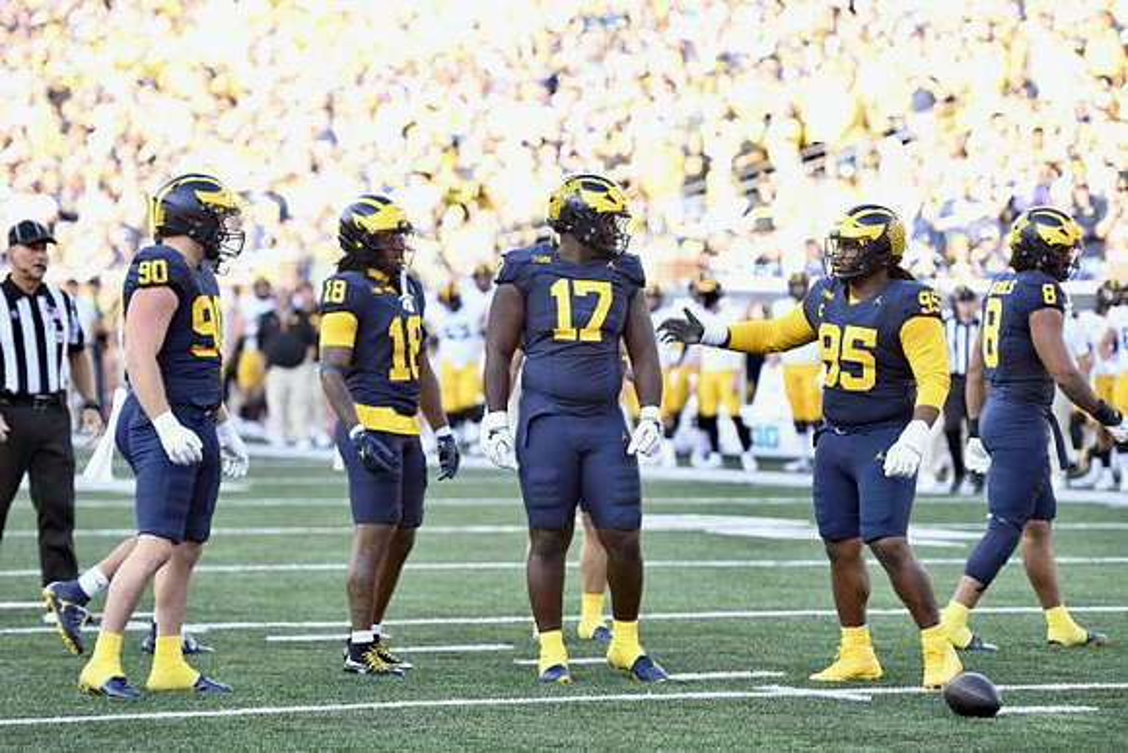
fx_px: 5641
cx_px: 564
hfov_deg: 11.4
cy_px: 376
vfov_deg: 7.6
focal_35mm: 180
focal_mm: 150
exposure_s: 1/1000
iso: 800
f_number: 2.8
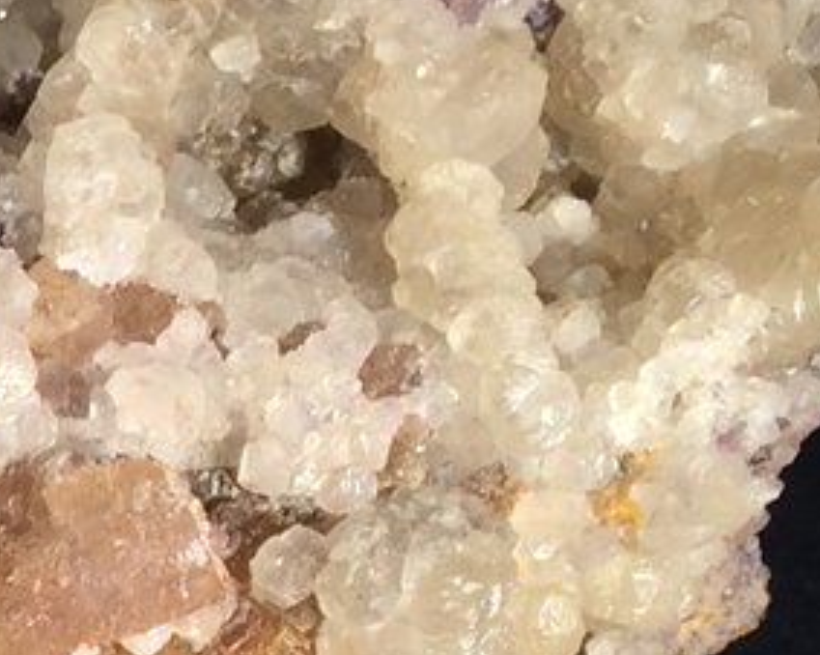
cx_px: -1060
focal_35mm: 160
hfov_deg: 10.6
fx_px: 3880
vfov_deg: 9.3
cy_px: 1113
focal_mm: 4.15
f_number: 2.2
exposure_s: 1/40
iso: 32
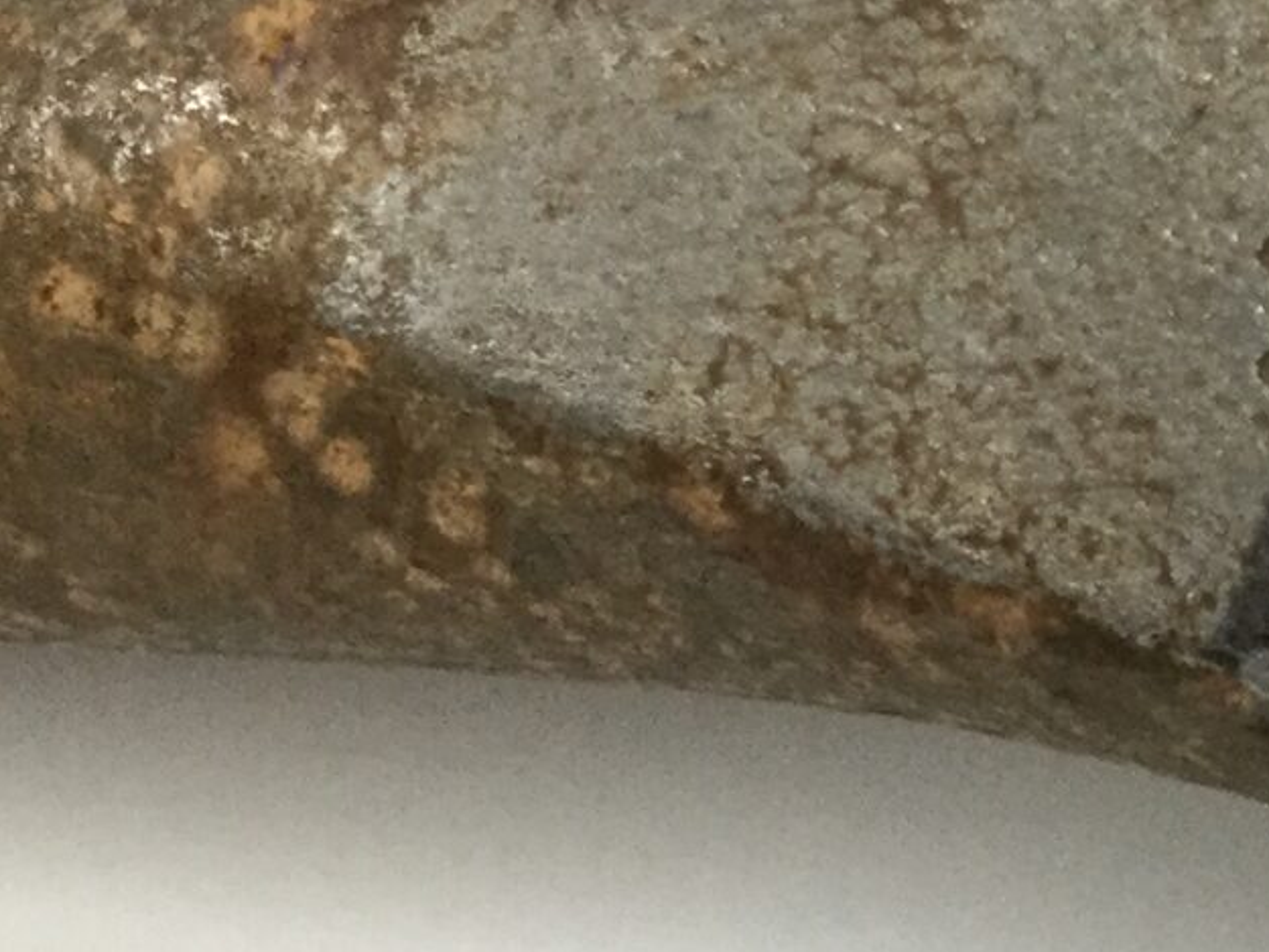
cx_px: 1882
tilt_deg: -55.4
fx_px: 4657
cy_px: 648
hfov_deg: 14.5
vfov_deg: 11.7
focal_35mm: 127
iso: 125
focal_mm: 3.3
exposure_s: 1/33
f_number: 2.4
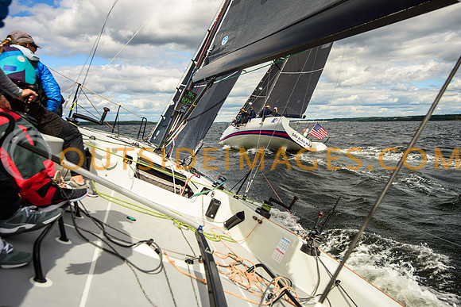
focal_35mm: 27
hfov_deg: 66.5
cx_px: 240
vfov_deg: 47.3
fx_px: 351
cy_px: 154
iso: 320
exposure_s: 1/1600
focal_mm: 25
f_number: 5.6
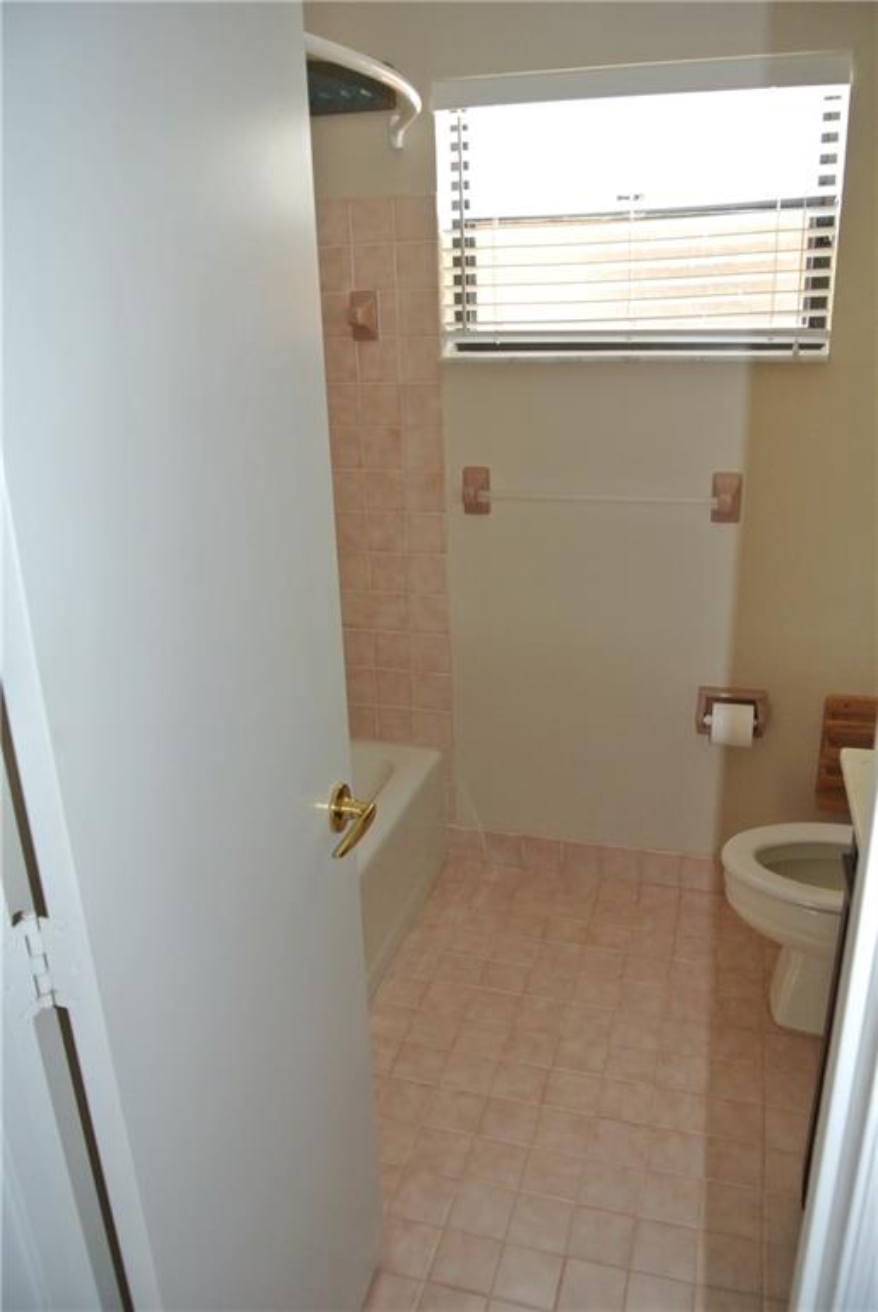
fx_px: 985
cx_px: 439
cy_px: 656
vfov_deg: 67.3
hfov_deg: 48.0
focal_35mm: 27
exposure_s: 1/60
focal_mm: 10
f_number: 3.5
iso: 640
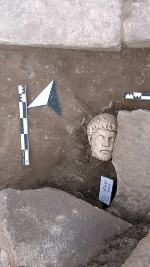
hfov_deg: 25.1
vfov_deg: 43.7
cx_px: 117
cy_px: 127
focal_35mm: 47
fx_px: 333
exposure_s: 1/400
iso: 100
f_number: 2.8
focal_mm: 10.57
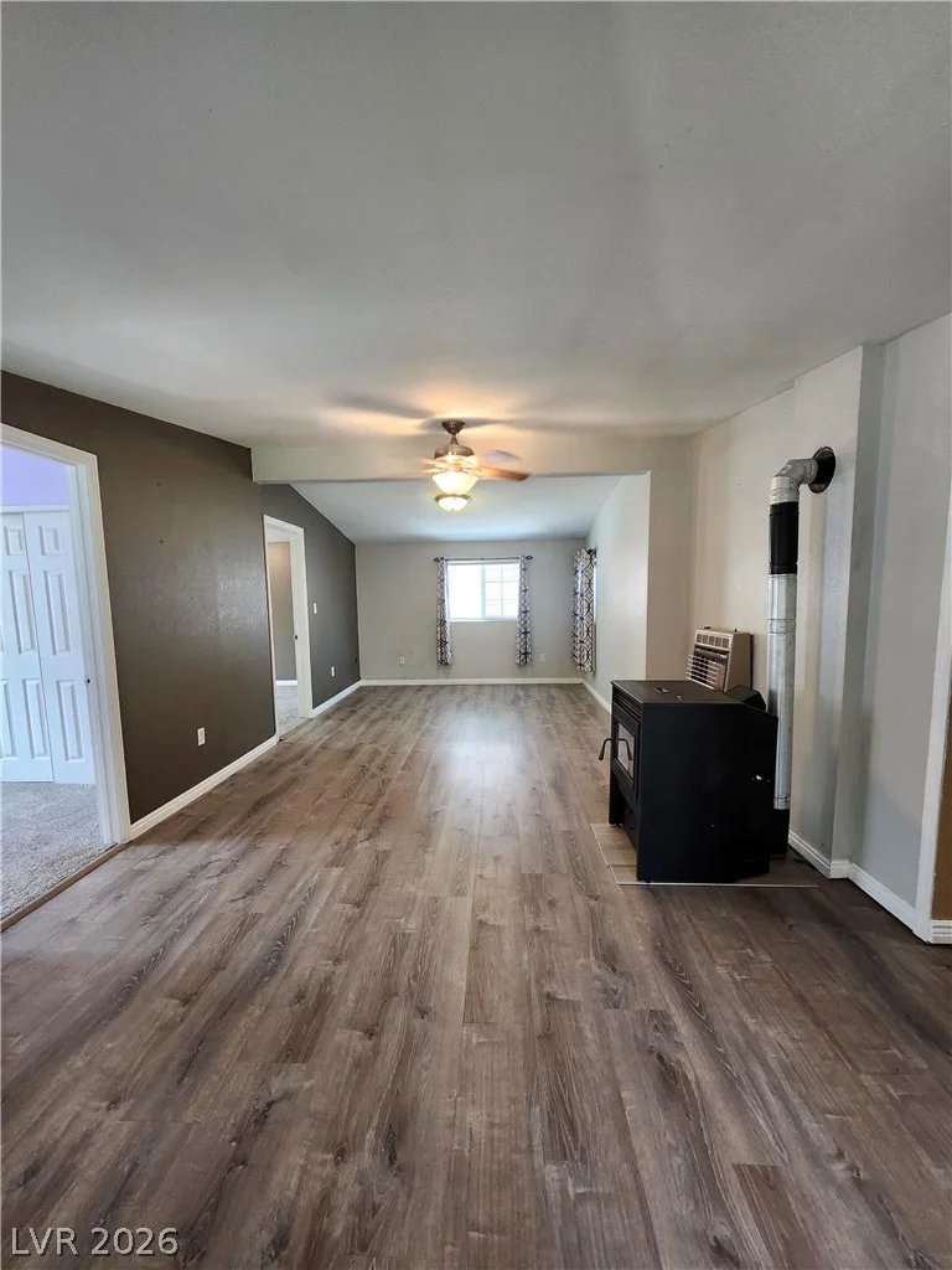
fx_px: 477
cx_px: 476
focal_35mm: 13
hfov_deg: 89.9
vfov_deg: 106.2
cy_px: 635
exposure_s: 1/60
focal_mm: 1.74
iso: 400
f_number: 2.2
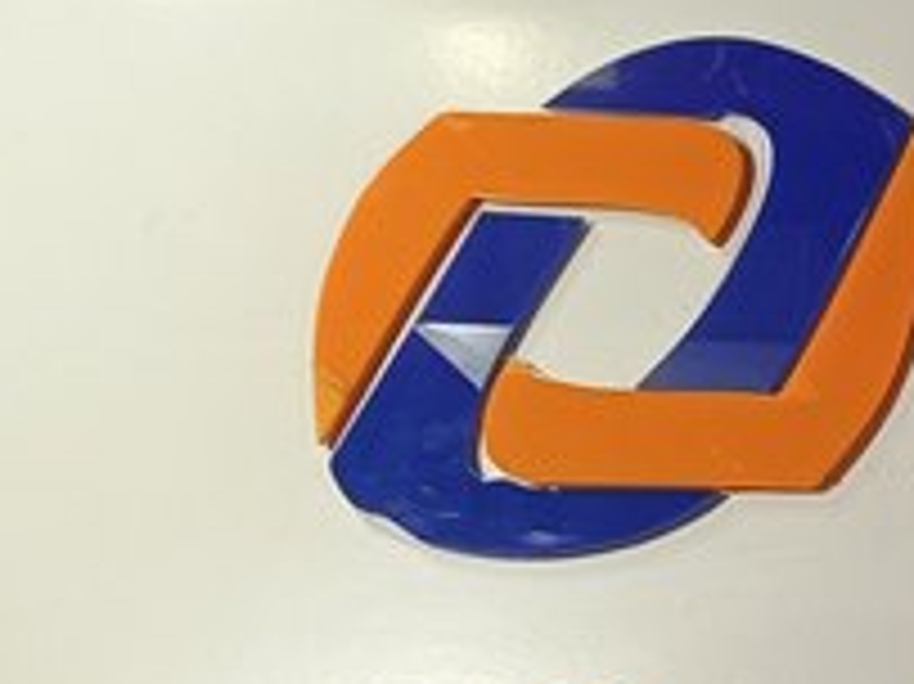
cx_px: 2116
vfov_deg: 9.5
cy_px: 1530
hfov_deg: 11.7
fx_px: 3721
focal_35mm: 141
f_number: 1.79
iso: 122
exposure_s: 1/120
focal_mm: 4.7
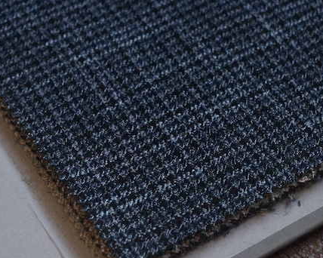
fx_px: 1099
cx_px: 152
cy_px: 124
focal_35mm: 115
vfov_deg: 13.4
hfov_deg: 16.7
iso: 6400
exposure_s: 1/125
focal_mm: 55
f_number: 8
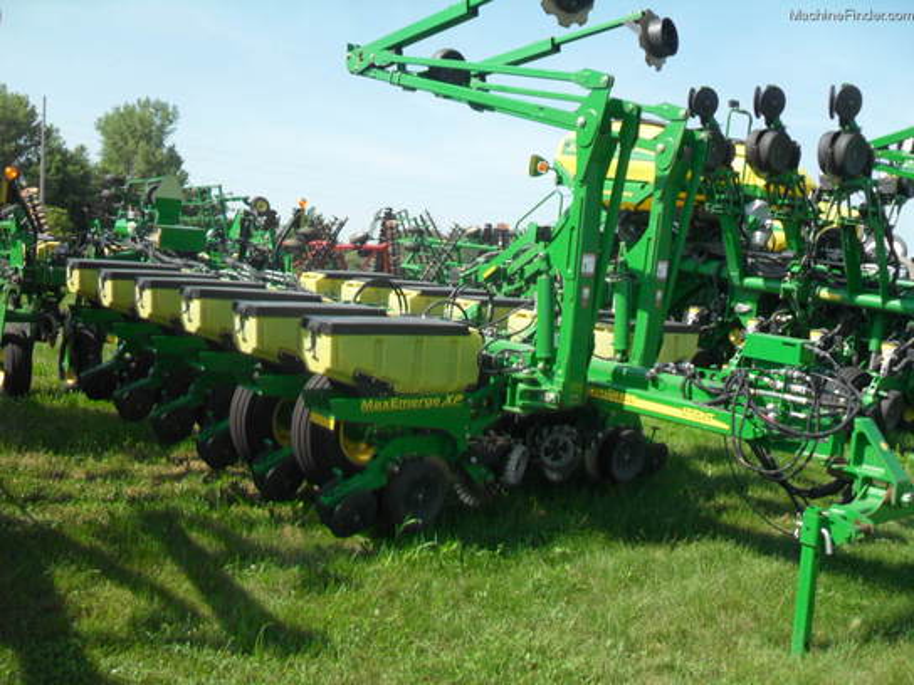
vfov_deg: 40.7
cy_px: 342
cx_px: 457
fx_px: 924
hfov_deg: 52.6
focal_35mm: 35
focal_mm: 6.2
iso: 100
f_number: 8.9
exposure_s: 1/90
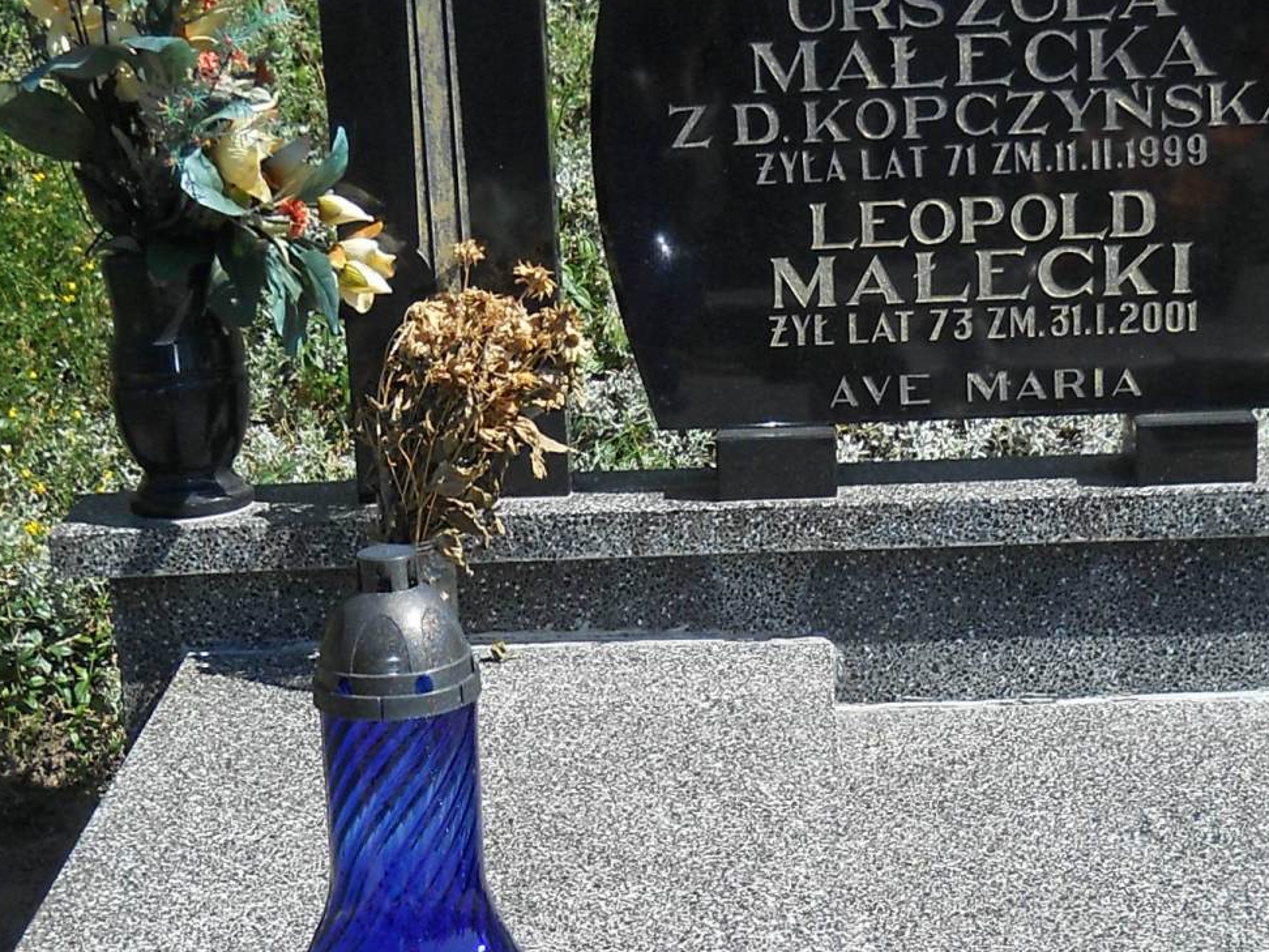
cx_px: 713
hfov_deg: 23.8
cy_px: 781
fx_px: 3006
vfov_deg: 17.8
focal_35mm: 82
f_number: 5.5
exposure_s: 1/250
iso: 80
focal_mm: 6.72
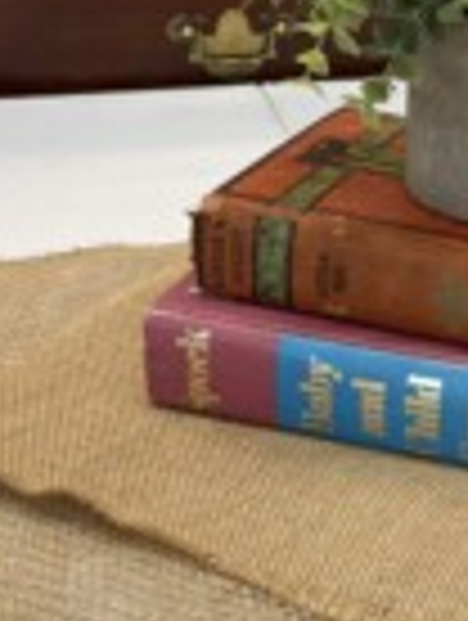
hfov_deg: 21.4
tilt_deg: -18.8
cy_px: 76
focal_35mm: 66
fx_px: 1186
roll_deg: -4.5
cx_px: 493
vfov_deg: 28.3
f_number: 1.6
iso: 125
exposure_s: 1/120
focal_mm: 5.1
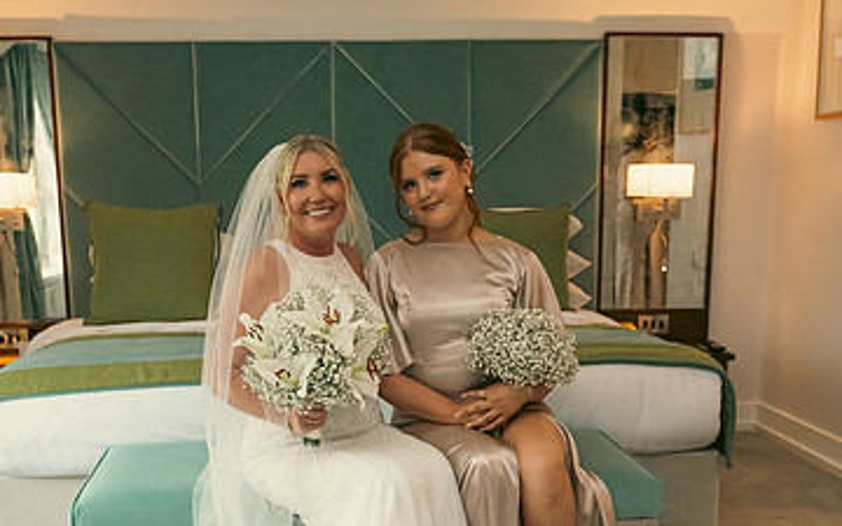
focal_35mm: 48
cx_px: 415
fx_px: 1101
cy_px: 482
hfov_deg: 41.8
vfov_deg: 25.9
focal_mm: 24
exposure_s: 1/160
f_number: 3.5
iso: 800
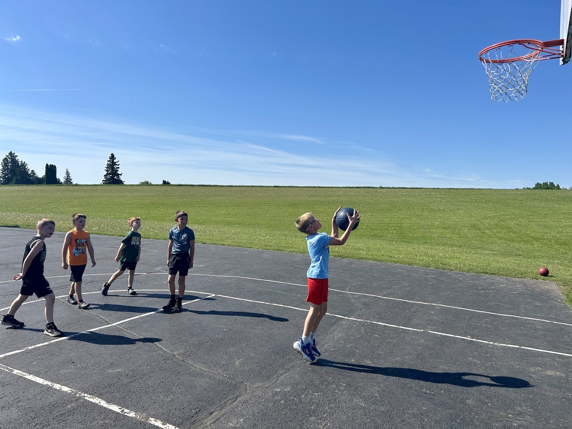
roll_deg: -0.9
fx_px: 430
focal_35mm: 26
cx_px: 286
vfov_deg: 53.1
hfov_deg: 67.3
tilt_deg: -1.1
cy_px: 214
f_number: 1.5
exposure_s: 1/5319
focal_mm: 5.7
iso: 50
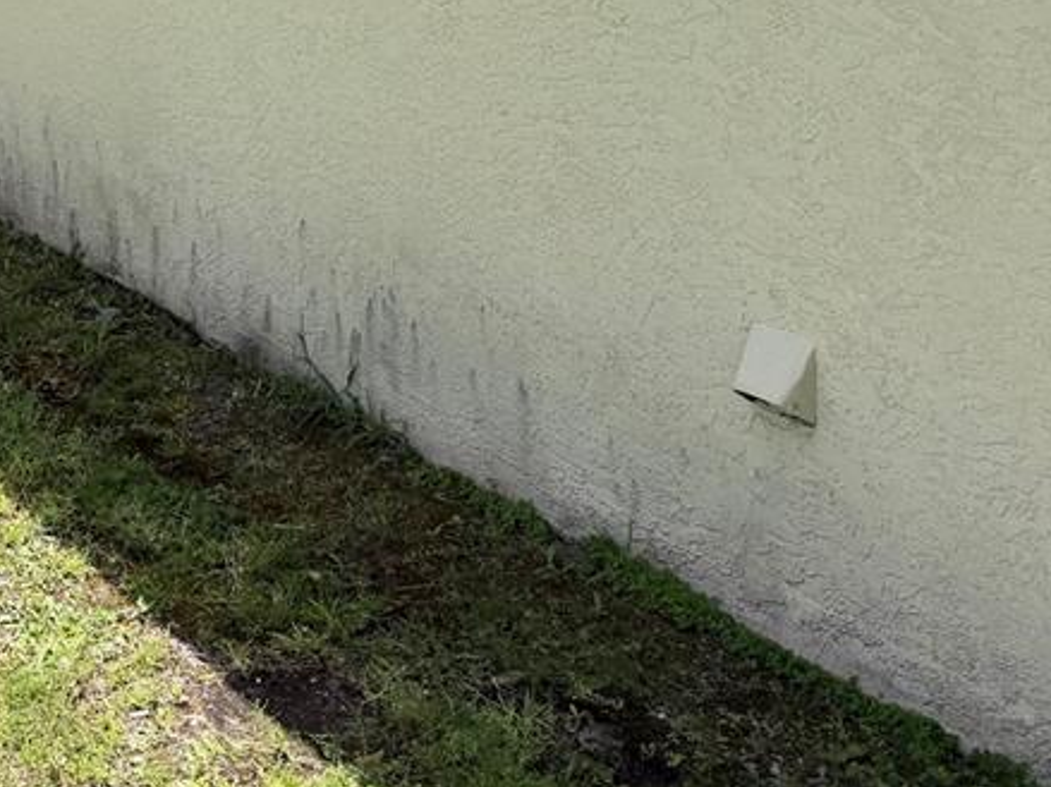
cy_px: -127
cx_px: 19
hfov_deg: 31.9
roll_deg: -0.3
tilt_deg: -7.3
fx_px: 1700
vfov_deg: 24.0
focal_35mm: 56
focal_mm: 6.76
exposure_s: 1/2370
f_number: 1.78
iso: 80
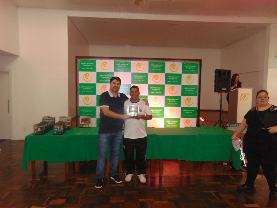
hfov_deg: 69.4
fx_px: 200
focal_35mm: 25
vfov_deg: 54.9
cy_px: 104
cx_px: 138
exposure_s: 1/30
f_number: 3
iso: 200
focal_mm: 4.5
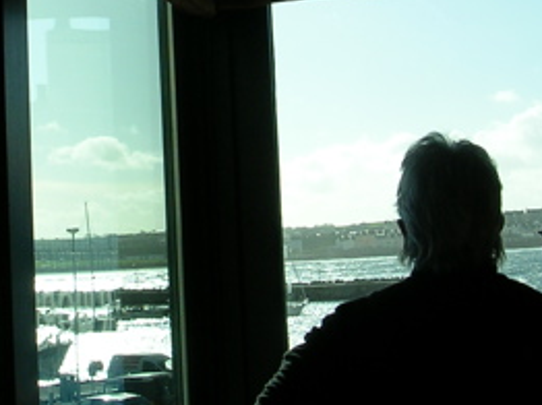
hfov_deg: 21.1
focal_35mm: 93
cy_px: 8
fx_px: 1455
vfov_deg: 15.6
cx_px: 217
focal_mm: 5.8
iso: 50
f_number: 5.6
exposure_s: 1/311
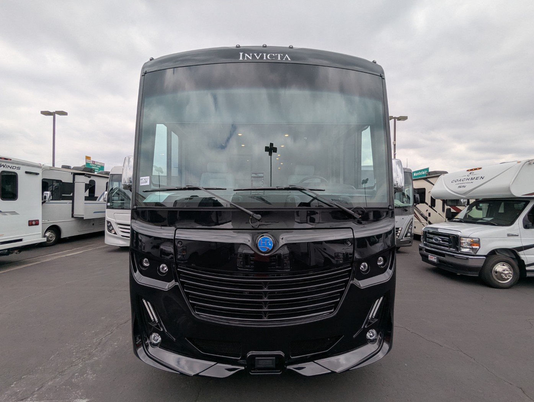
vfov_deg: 78.2
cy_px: 201
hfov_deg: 94.4
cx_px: 267
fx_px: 247
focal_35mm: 16
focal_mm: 2.35
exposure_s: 1/1309
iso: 51
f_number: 2.2
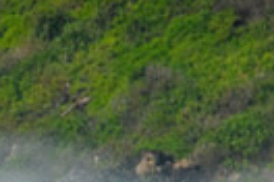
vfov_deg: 0.4
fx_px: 26743
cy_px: 398
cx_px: -156
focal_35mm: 3514
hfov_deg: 0.6
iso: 800
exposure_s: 1/2500
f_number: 11
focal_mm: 800
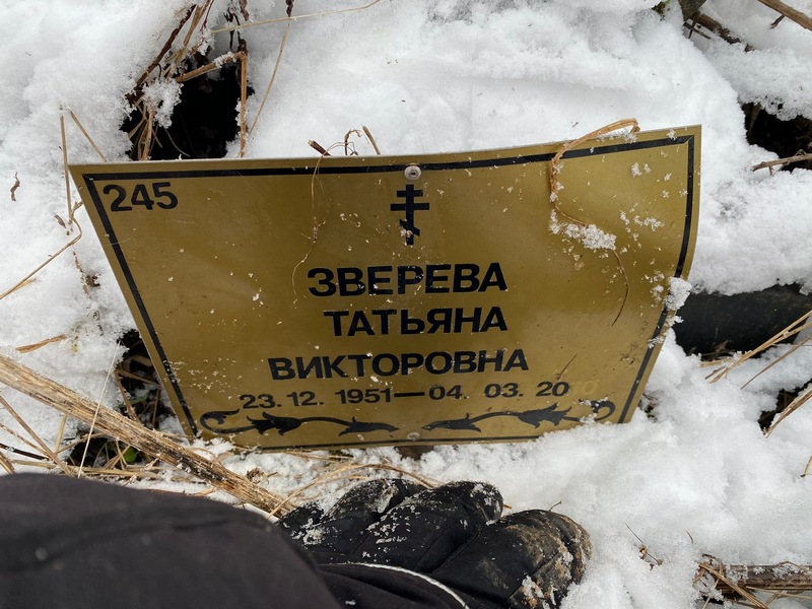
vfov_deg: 53.1
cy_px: 304
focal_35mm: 26
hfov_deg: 67.3
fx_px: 610
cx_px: 406
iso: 80
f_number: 1.8
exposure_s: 1/121
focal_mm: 4.25
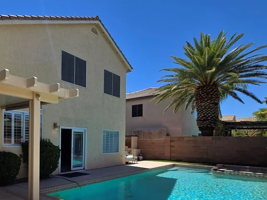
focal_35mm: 24
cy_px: 142
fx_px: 185
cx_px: 53
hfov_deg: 65.2
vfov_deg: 54.9
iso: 50
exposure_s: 1/2643
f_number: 2.2
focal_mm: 2.2
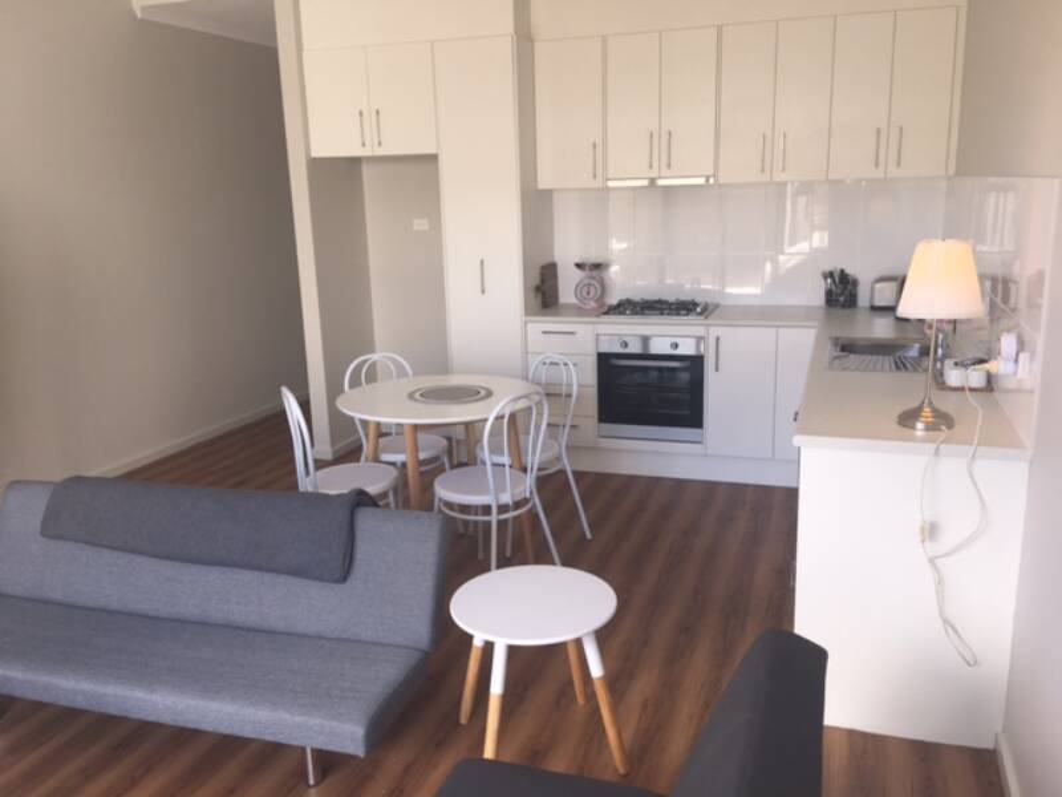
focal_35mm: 29
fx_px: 890
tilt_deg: -13.7
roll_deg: +1.6
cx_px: 531
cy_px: 398
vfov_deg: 48.2
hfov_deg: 61.7
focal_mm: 4.15
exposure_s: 1/40
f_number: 2.2
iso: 25
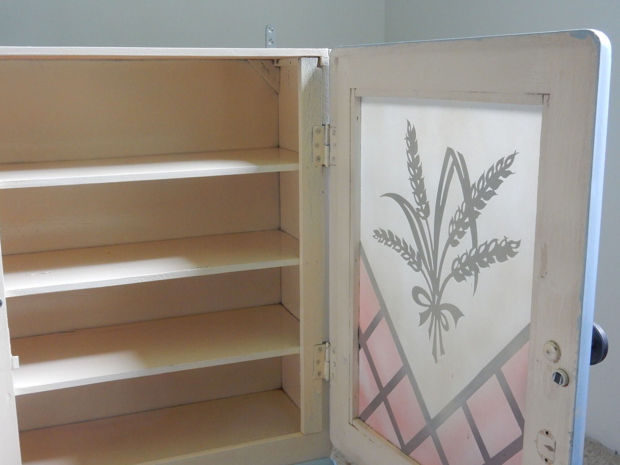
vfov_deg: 33.6
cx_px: 310
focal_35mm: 43
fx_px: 770
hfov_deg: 43.9
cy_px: 232
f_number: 4.2
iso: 400
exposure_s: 1/25
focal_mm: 7.6
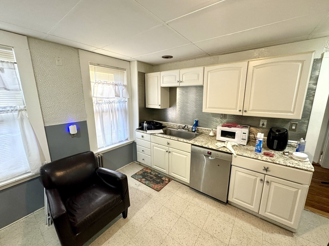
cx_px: 164
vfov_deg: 85.7
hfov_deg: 102.1
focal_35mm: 14
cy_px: 123
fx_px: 133
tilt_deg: -12.3
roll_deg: -0.4
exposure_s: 1/120
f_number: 2.2
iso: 320
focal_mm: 2.22
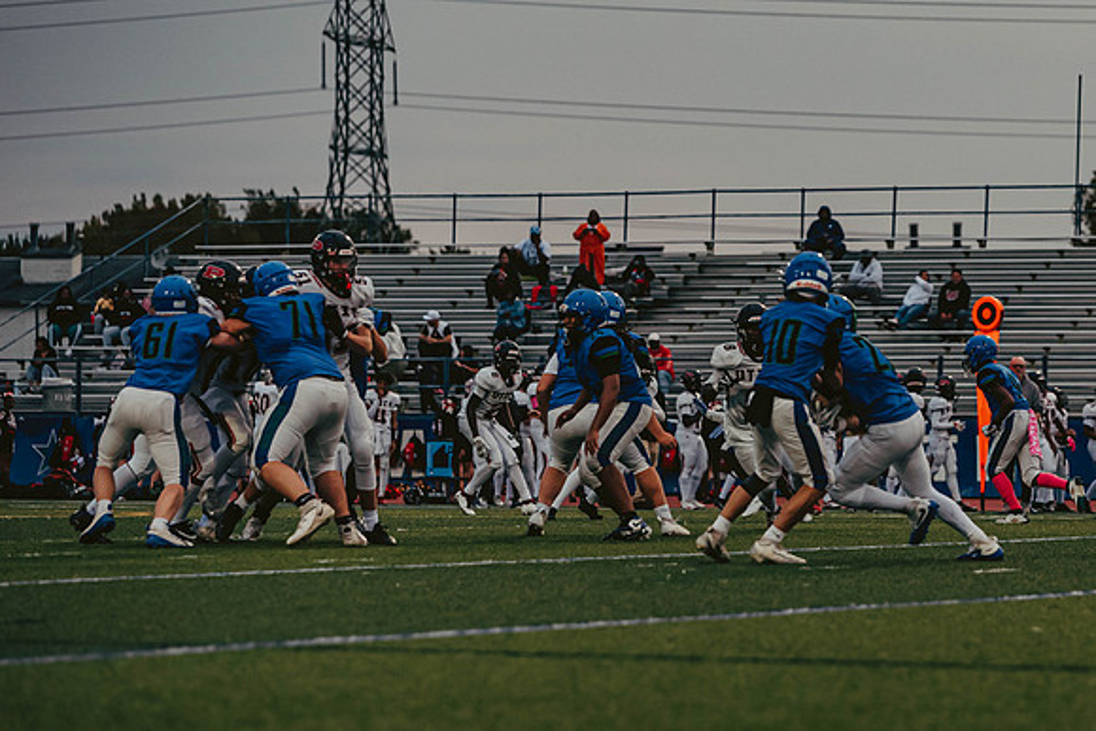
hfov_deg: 11.6
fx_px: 5405
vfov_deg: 7.7
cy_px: 366
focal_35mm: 178
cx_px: 797
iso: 1600
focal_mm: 122
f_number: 3.2
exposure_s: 1/1250
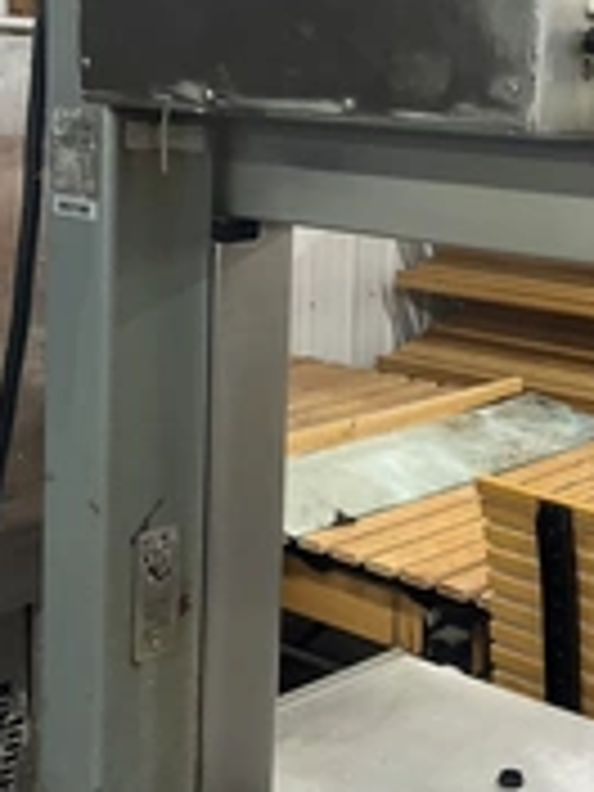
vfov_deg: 29.3
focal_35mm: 66
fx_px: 1510
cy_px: 315
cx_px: 490
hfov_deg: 21.9
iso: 100
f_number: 1.8
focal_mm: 3
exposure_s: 1/60
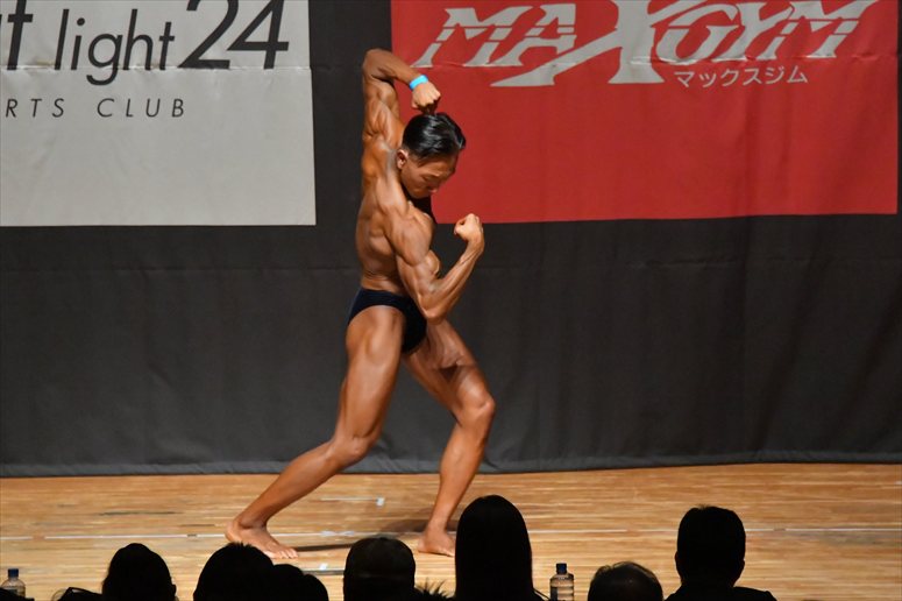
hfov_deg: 7.6
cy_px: 300
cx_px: 451
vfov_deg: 5.1
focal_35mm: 270
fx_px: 6762
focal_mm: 180
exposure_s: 1/400
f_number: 5.6
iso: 12800
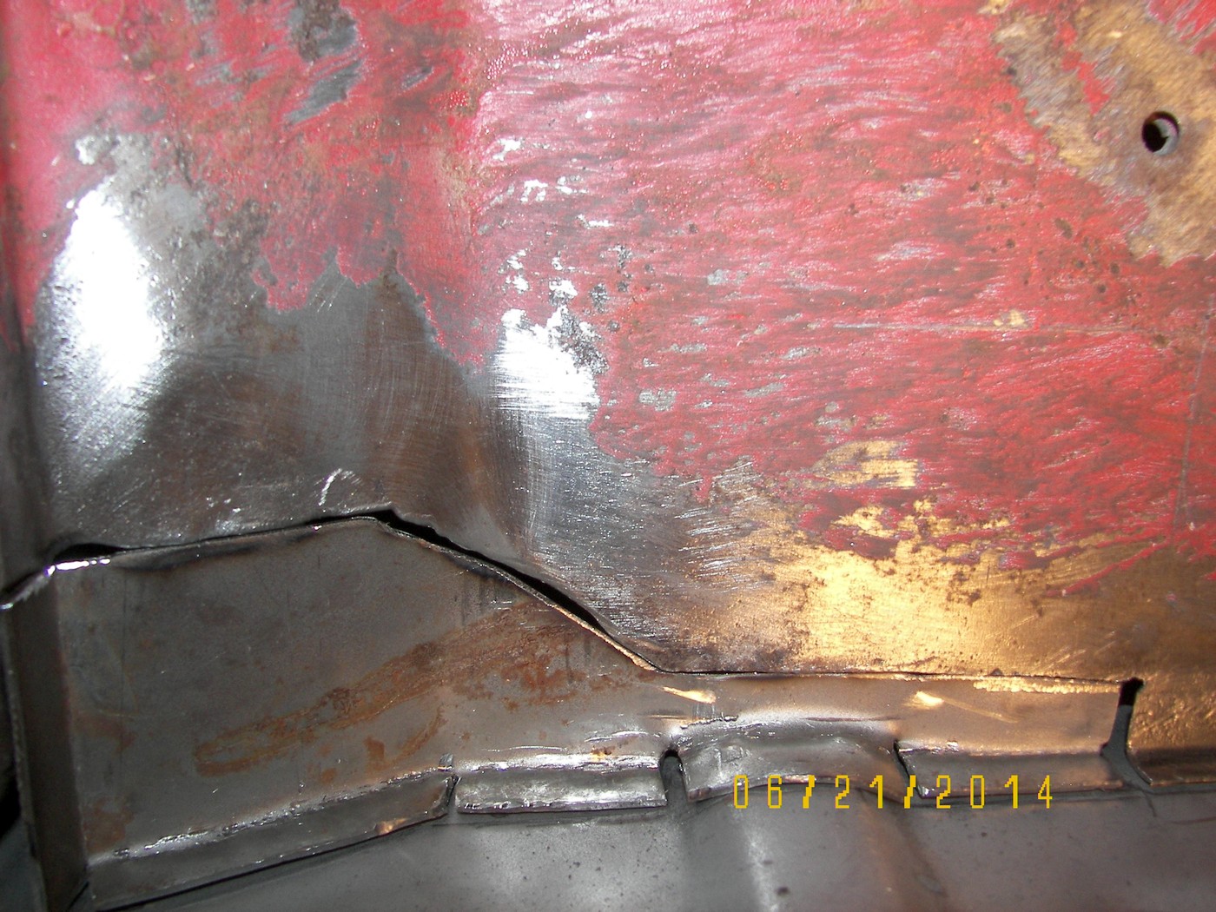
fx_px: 1265
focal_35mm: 36
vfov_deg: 39.7
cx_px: 608
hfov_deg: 51.4
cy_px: 456
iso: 100
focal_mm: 6
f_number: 2.8
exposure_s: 1/30
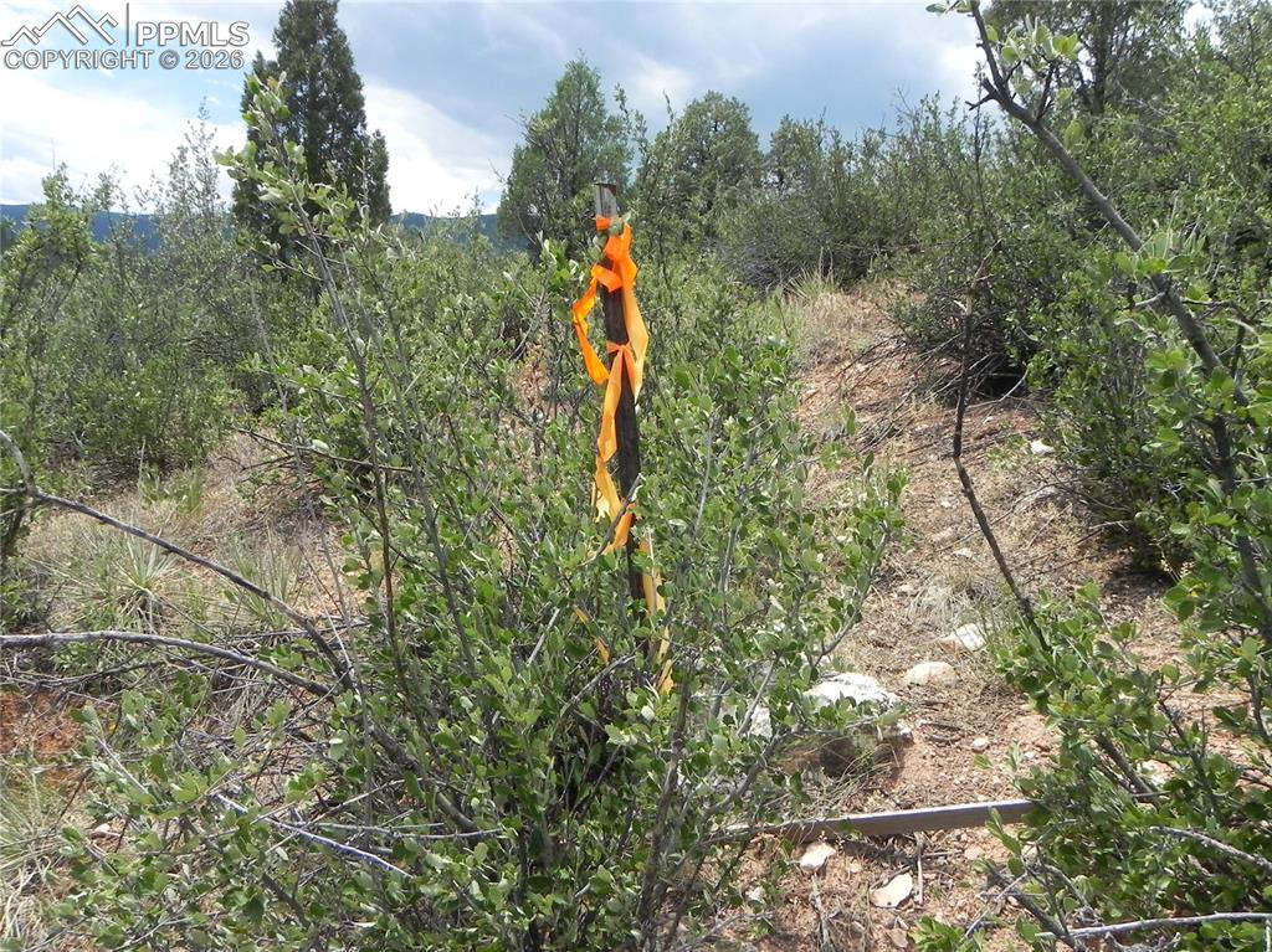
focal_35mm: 26
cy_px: 476
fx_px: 955
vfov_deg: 53.0
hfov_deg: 67.3
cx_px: 636
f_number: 7.1
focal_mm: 4.6
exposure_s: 1/305
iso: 160
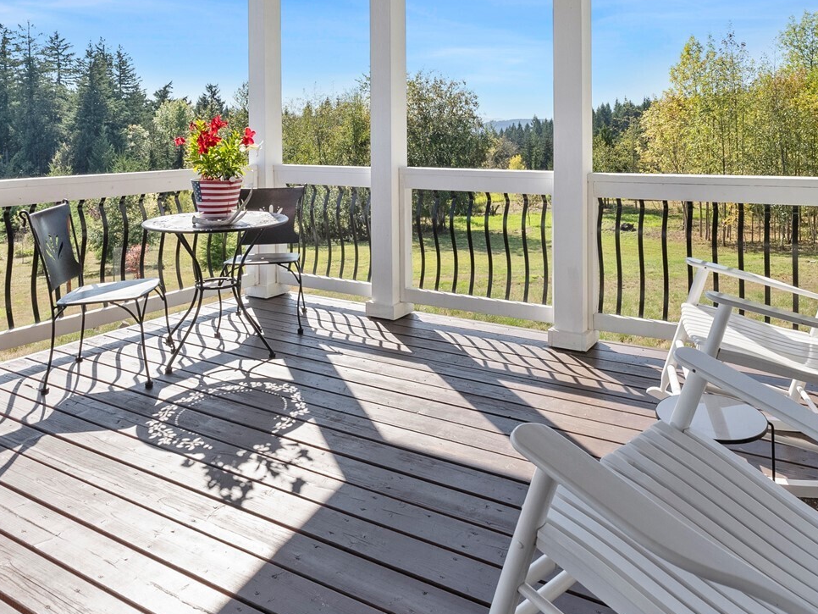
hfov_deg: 64.9
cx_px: 477
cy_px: 143
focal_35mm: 27
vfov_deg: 49.1
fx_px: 638
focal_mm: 16
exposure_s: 1/160
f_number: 9
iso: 500
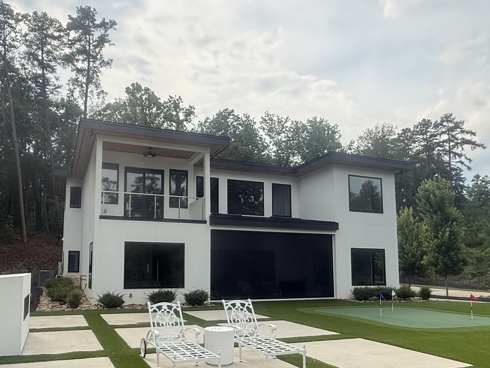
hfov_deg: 63.0
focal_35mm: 28
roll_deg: -0.4
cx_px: 204
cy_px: 237
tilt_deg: +5.9
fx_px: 396
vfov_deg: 49.1
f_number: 2.2
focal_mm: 2.22
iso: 64
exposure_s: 1/864
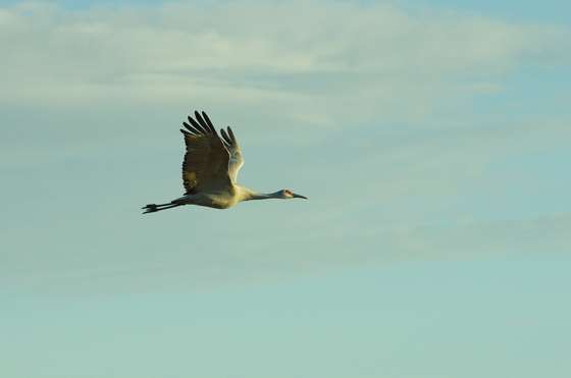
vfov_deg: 3.7
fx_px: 5936
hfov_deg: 5.5
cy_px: 189
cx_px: 286
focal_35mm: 375
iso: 3200
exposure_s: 1/3200
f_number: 7.1
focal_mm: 250
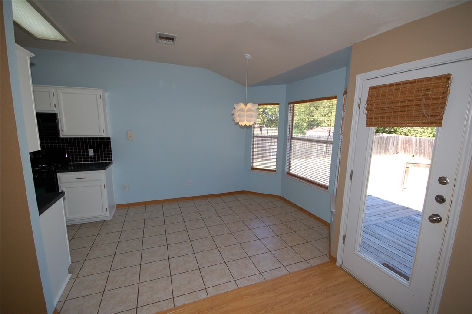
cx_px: 236
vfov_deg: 77.2
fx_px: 196
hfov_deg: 100.5
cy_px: 157
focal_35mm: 15
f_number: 6.3
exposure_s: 1/160
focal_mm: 10
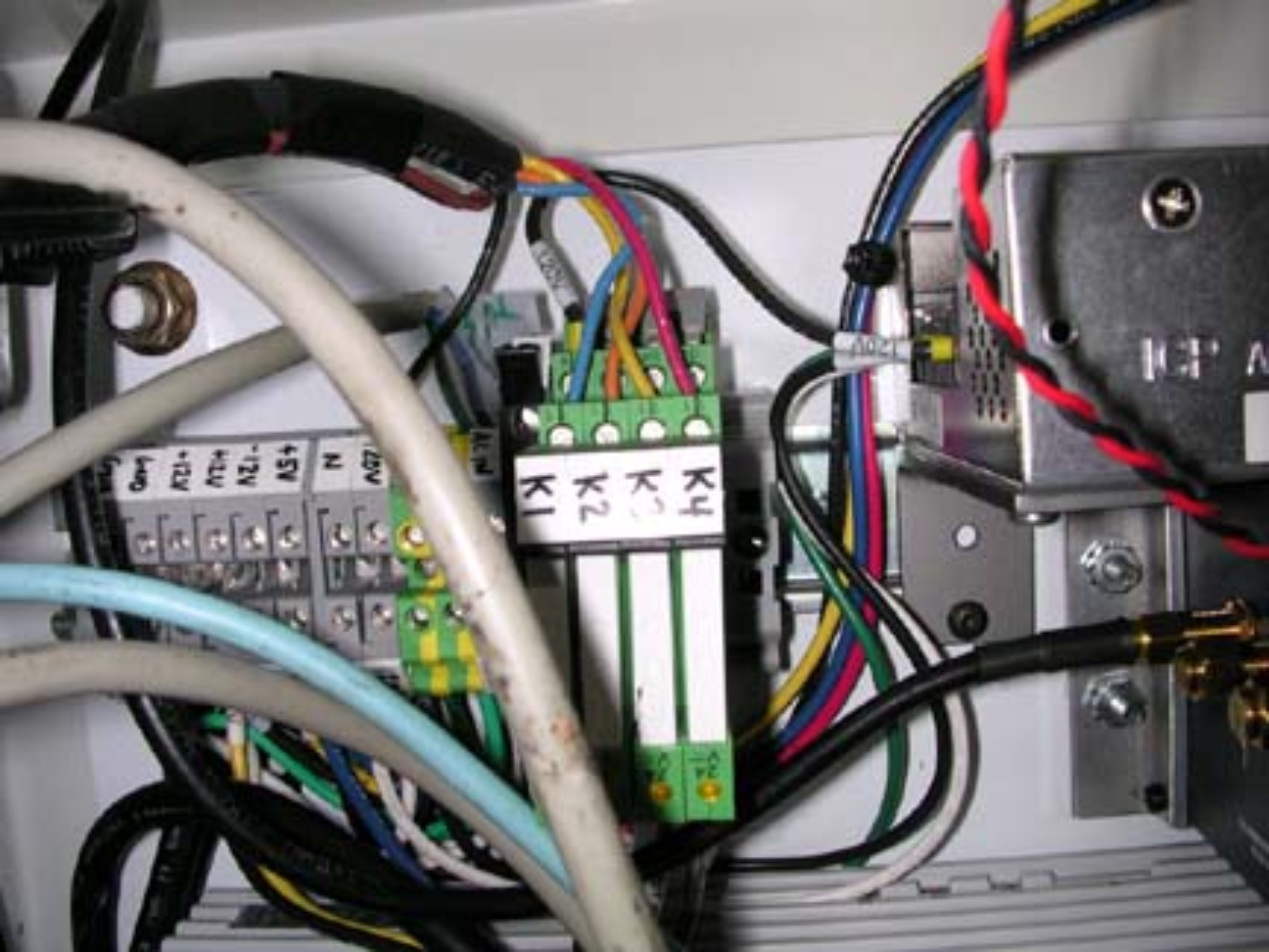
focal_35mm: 37
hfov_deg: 50.1
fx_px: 1356
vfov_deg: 38.7
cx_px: 634
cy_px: 476
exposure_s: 1/60
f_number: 4.5
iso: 100
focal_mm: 5.6
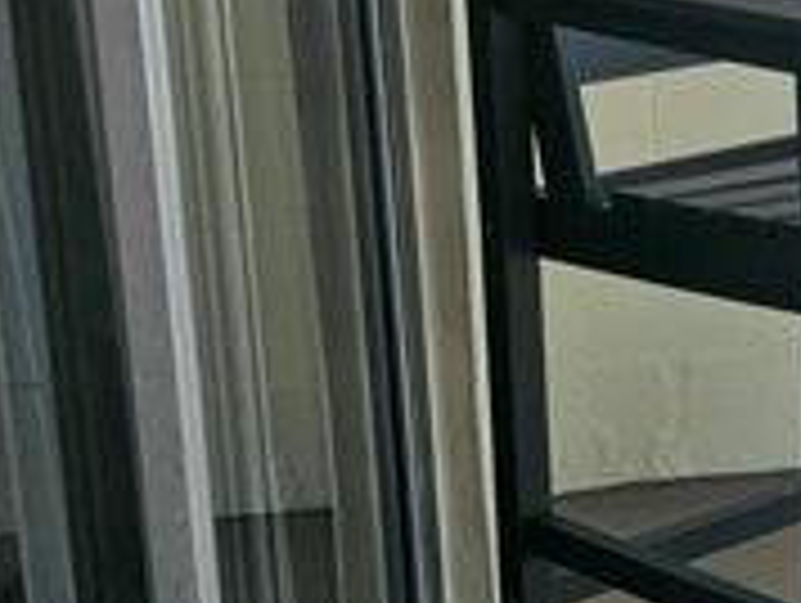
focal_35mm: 110
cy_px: 94
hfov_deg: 15.2
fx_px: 2549
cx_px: 1478
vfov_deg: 13.4
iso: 20
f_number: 1.7
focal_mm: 6.3
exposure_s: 1/1111
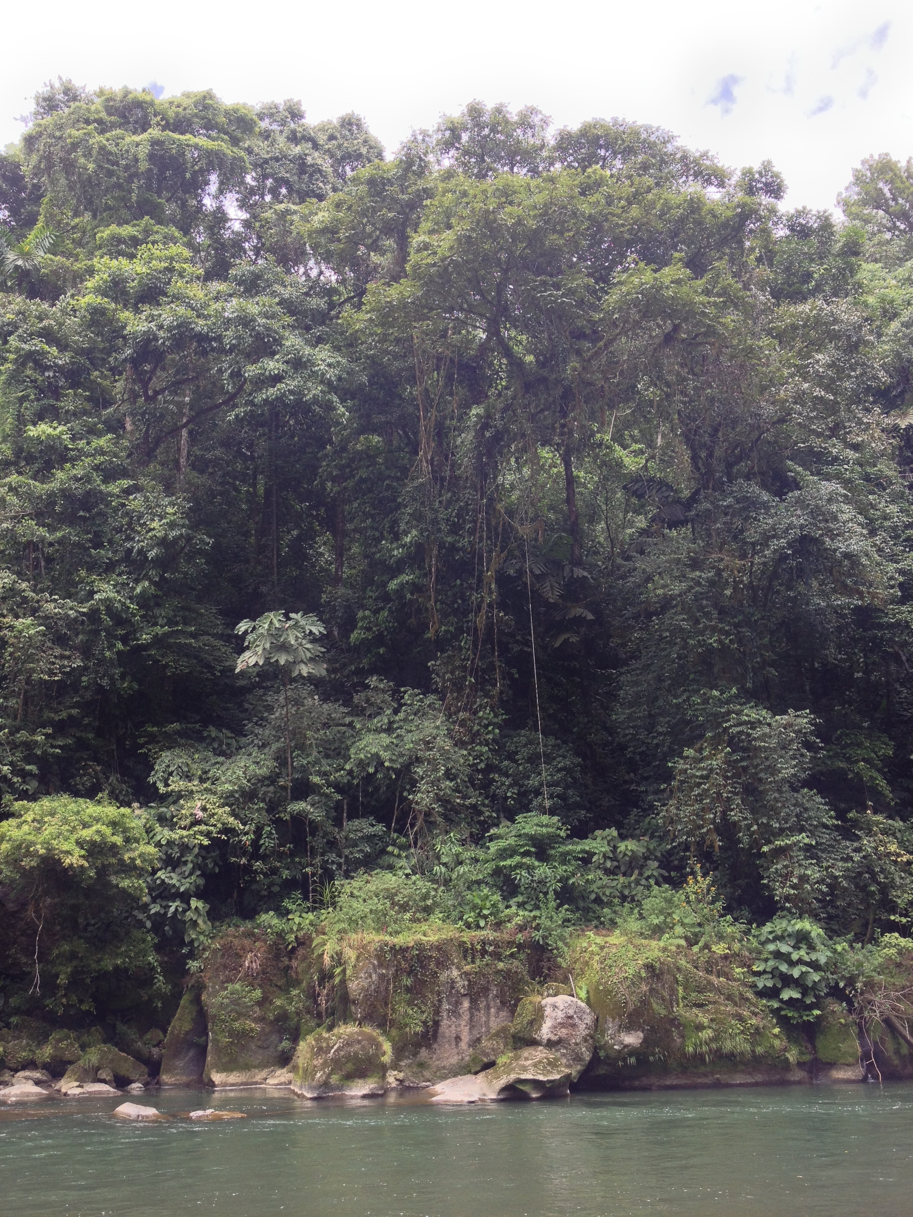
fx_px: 1231
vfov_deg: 52.6
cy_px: 608
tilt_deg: +17.3
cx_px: 456
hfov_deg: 40.7
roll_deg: +1.8
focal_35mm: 35
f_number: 2.4
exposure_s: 1/297
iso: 50
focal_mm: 4.28
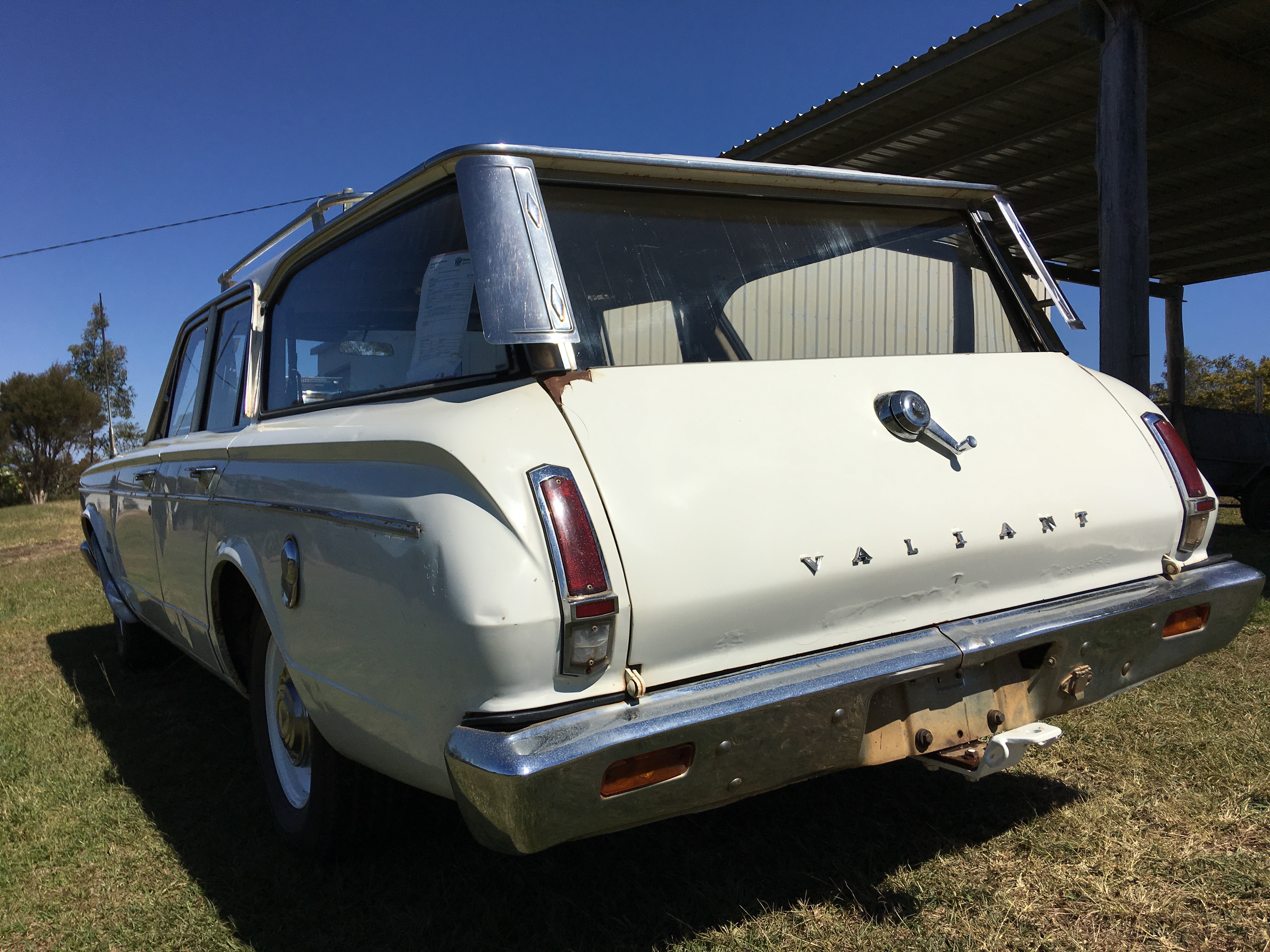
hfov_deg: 61.7
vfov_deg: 48.2
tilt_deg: +1.8
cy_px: 476
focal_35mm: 29
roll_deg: -3.2
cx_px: 635
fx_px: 1064
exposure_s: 1/4808
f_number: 2.2
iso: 25
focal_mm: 4.15
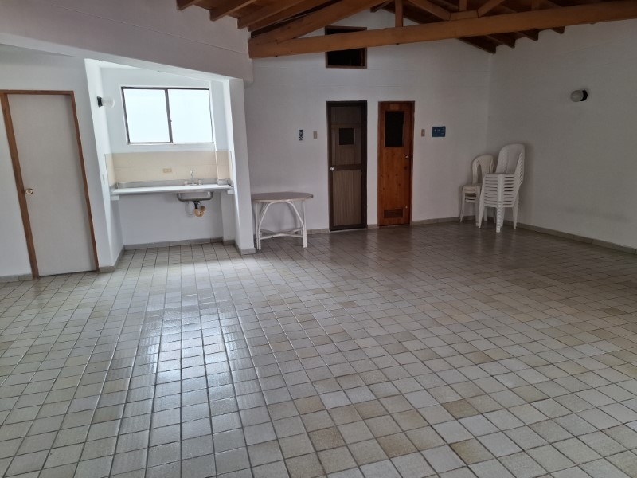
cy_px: 239
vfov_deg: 58.9
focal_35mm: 23
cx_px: 318
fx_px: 423
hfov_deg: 73.9
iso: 50
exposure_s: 1/122
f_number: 1.8
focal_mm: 5.54
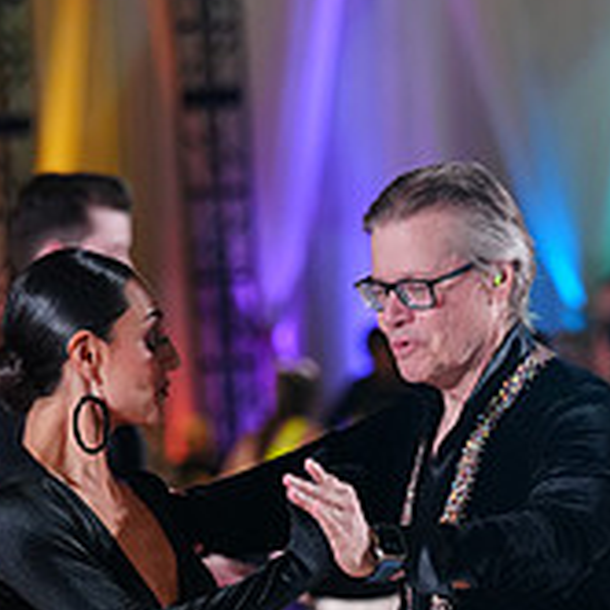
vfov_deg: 5.6
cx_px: 329
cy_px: 889
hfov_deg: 5.6
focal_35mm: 311
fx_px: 6200
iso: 1250
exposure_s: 1/320
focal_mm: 105
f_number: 2.8
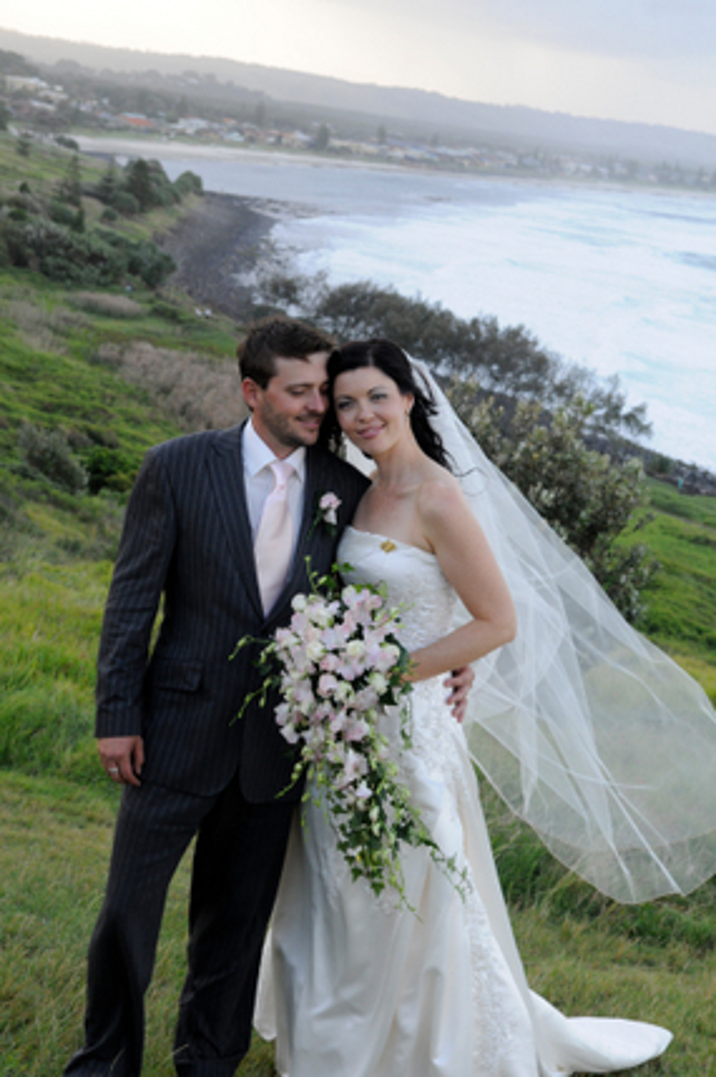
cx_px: 358
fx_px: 2018
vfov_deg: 29.9
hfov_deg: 20.1
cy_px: 538
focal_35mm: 68
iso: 500
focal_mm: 45
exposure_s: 1/200
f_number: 7.1
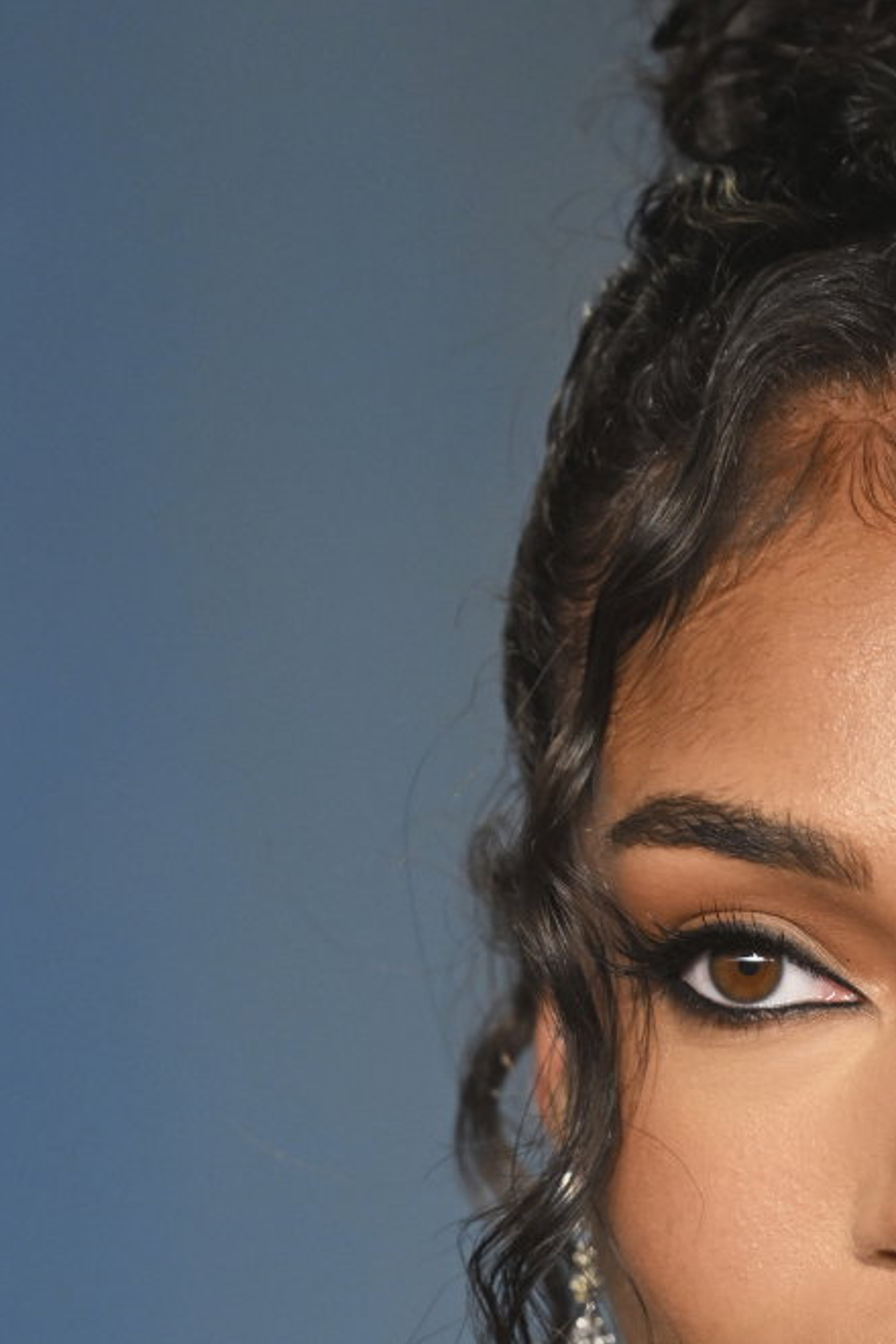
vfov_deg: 2.5
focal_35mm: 818
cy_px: 1489
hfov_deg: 1.7
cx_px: 910
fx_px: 30536
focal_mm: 300
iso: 1000
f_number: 4
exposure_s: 1/400
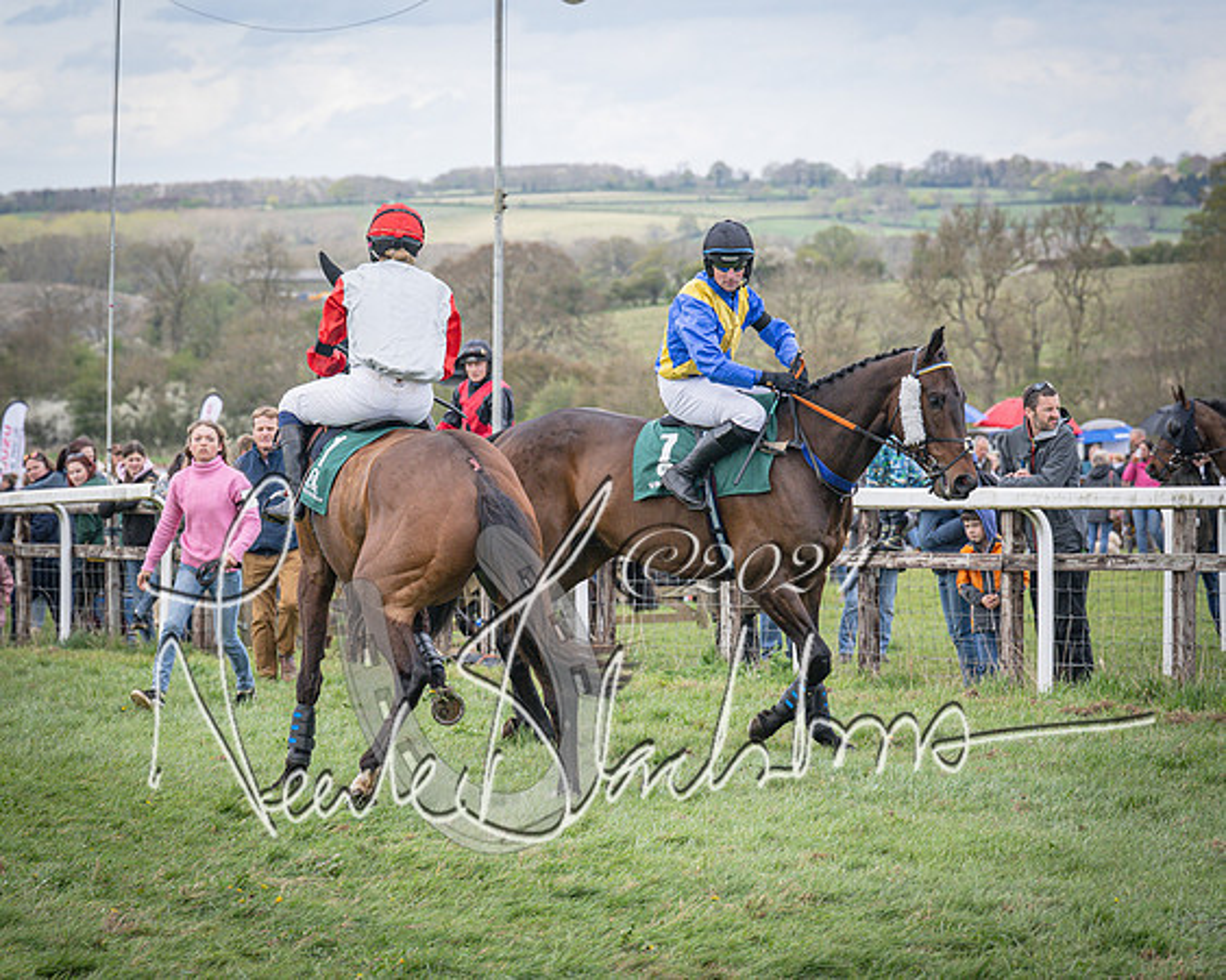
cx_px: 490
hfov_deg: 10.9
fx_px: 6416
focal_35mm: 177
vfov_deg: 8.7
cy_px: 490
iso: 400
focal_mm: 105
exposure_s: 1/1000
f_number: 5
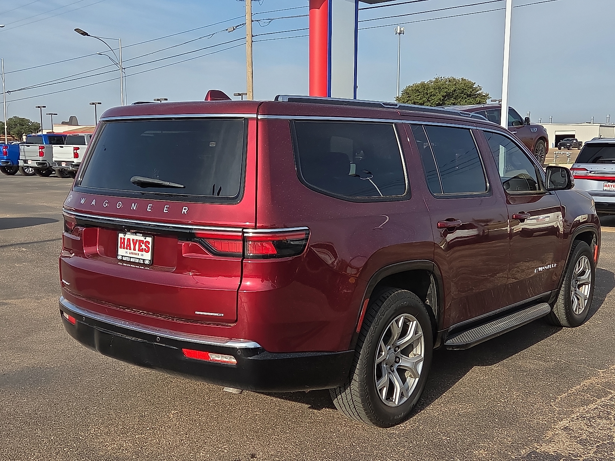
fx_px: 693
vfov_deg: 36.8
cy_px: 230
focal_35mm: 39
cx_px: 308
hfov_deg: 47.9
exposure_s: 1/1429
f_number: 1.8
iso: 25
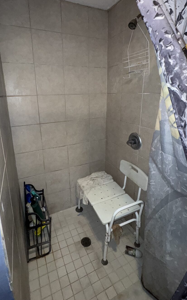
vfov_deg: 90.7
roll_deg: +1.4
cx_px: 81
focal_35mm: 18
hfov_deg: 64.7
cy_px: 131
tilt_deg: -15.1
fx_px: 147
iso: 320
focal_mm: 2.22
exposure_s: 1/60
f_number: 2.2
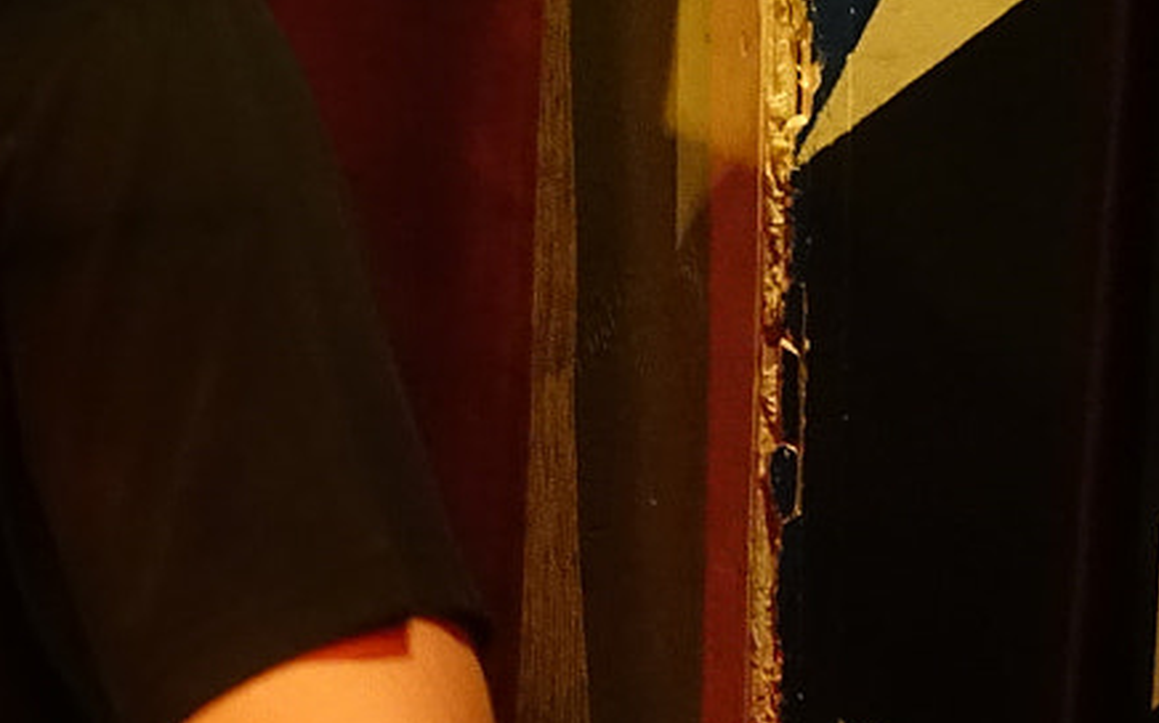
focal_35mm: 262
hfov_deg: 7.9
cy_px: 178
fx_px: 8271
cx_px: -513
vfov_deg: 5.0
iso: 1600
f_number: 2.8
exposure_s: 1/40
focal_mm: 25.7
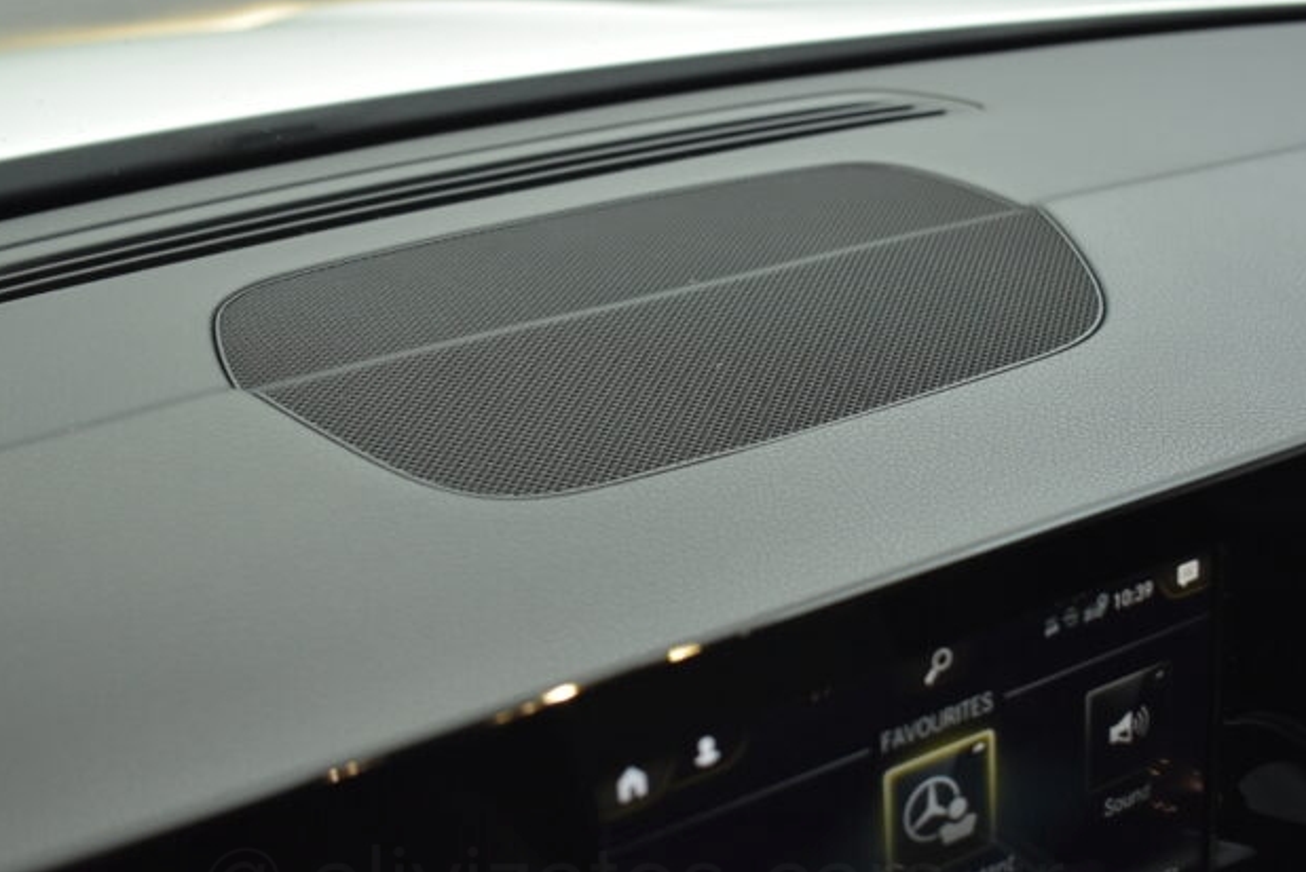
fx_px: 1692
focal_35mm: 47
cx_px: 632
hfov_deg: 42.2
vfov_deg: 28.9
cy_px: 421
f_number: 4
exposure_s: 1/80
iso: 1600
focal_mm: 25
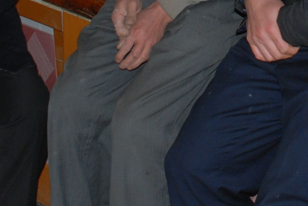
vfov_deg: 9.6
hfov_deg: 14.4
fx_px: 1199
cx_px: 296
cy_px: -88
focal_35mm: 140
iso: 200
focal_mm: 20
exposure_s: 1/60
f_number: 3.8
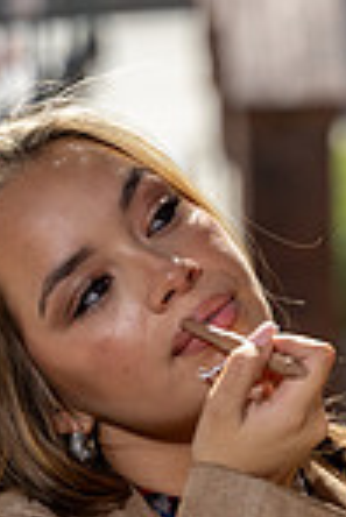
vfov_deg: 8.9
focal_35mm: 228
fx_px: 3279
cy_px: 695
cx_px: 248
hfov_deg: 6.0
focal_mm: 75
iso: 400
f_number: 2.8
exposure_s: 1/4000
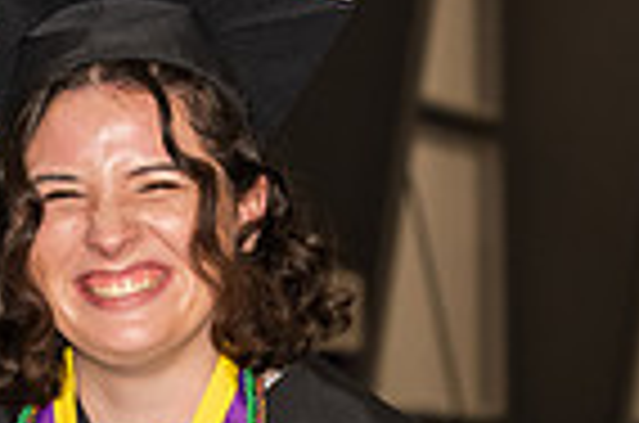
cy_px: 601
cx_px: -58
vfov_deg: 4.1
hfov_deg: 6.1
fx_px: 5951
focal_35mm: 336
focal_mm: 82
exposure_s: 1/200
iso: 1000
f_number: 5.6
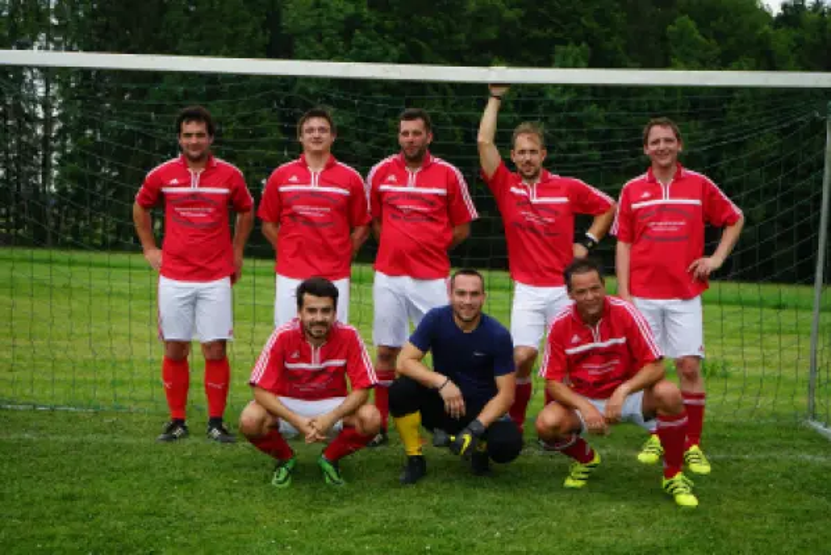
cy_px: 278
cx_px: 416
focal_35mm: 62
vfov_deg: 21.9
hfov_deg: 32.4
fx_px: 1432
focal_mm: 62
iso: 100
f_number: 6.3
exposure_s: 1/100
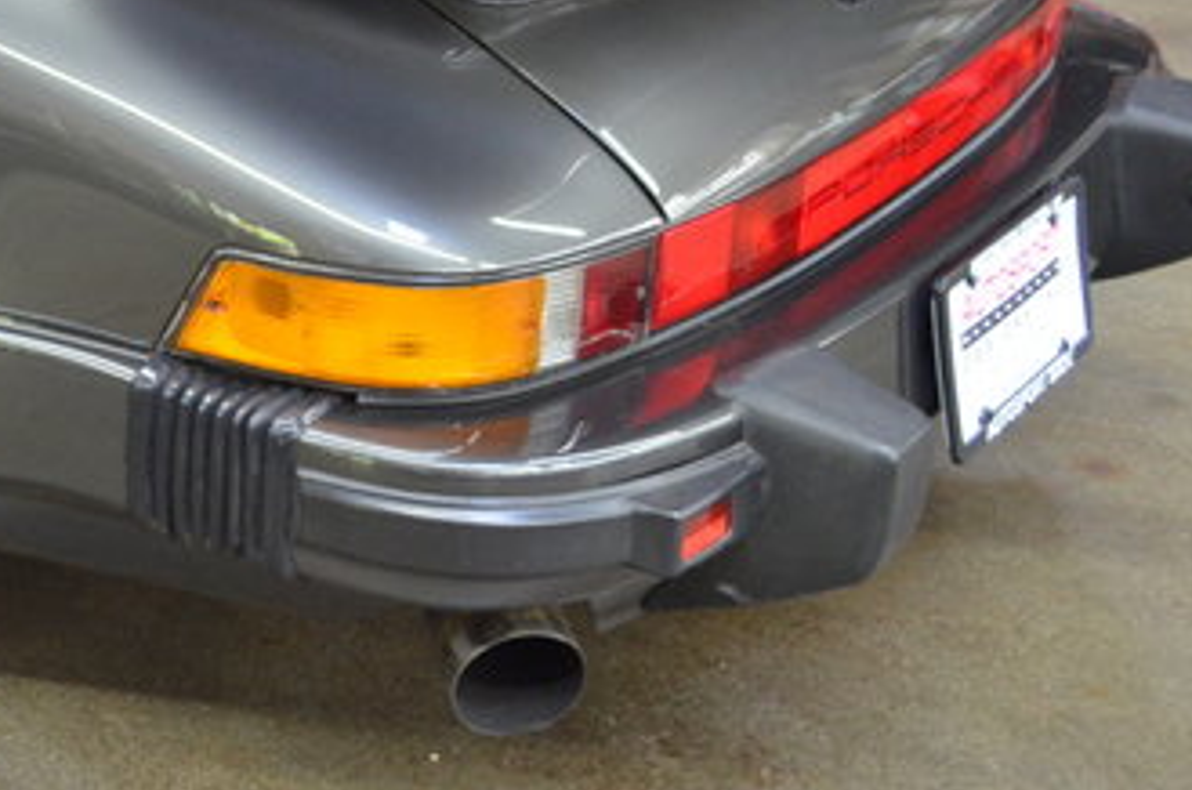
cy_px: -72
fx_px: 2412
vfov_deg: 17.9
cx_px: -167
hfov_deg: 25.4
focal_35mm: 73
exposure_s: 1/30
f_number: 3.8
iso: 1100
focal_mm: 20
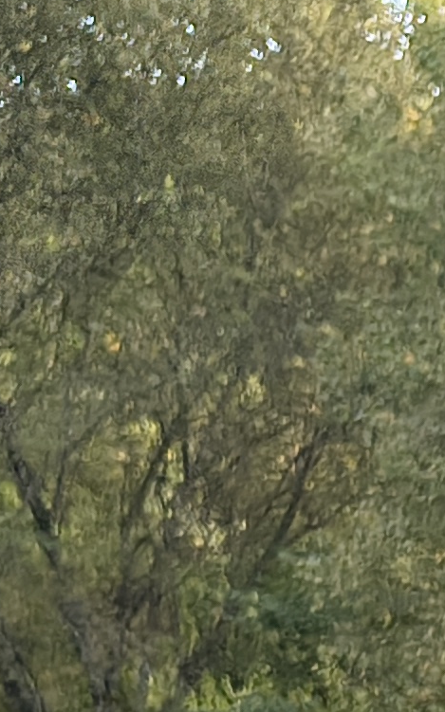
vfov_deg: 13.5
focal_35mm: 133
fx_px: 2582
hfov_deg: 8.8
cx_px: 1140
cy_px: 1427
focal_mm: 5.56
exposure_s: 1/100
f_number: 1.8
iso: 757
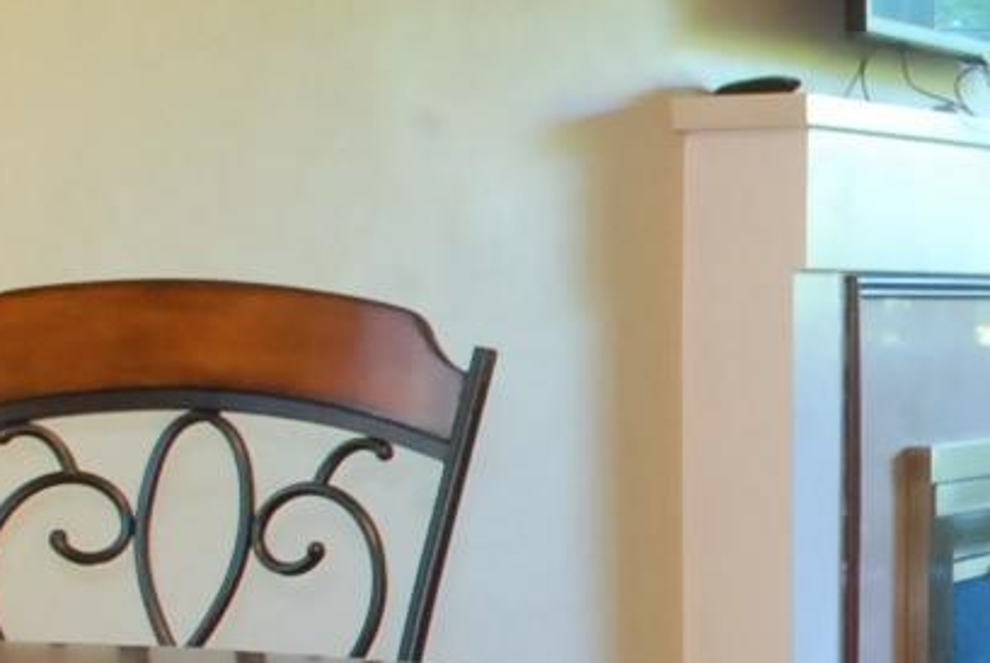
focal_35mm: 142
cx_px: 1709
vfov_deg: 9.7
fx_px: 3911
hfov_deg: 13.2
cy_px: 419
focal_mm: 20
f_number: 20
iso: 800
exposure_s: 1
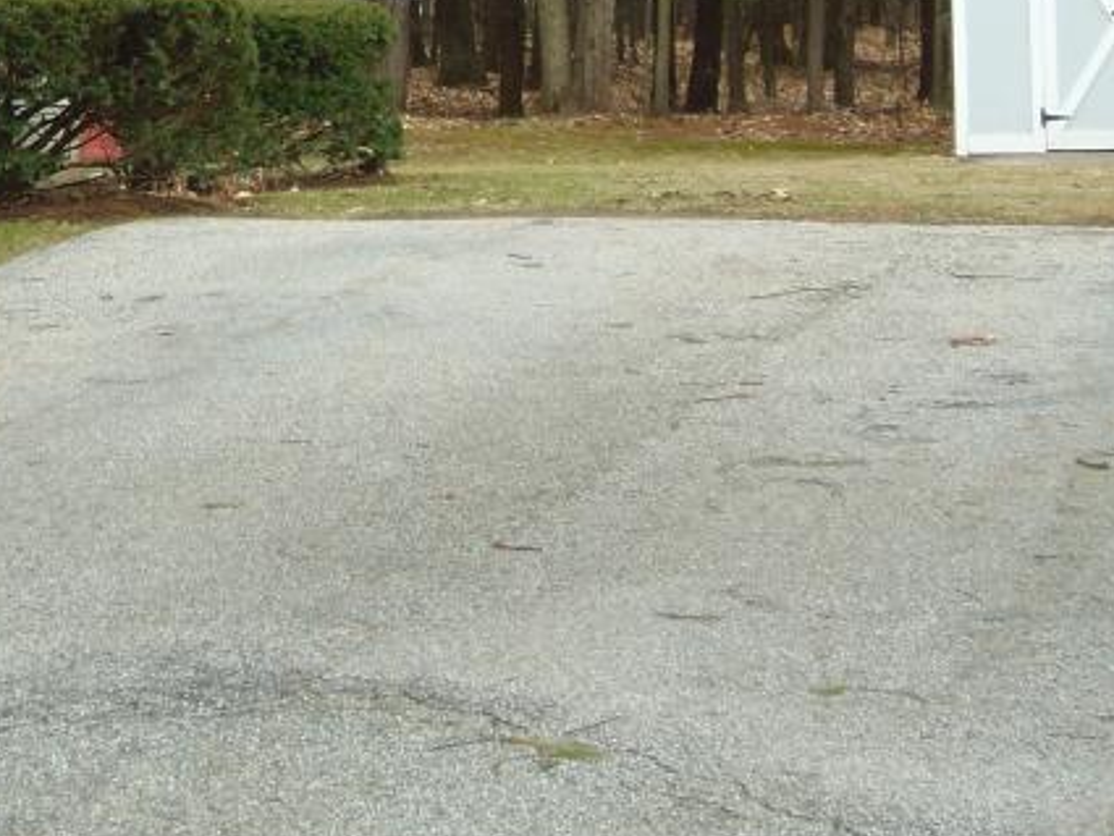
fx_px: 3799
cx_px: 259
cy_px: -144
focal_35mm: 118
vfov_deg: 12.3
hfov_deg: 16.6
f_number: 3.8
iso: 64
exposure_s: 1/80
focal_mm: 9.1
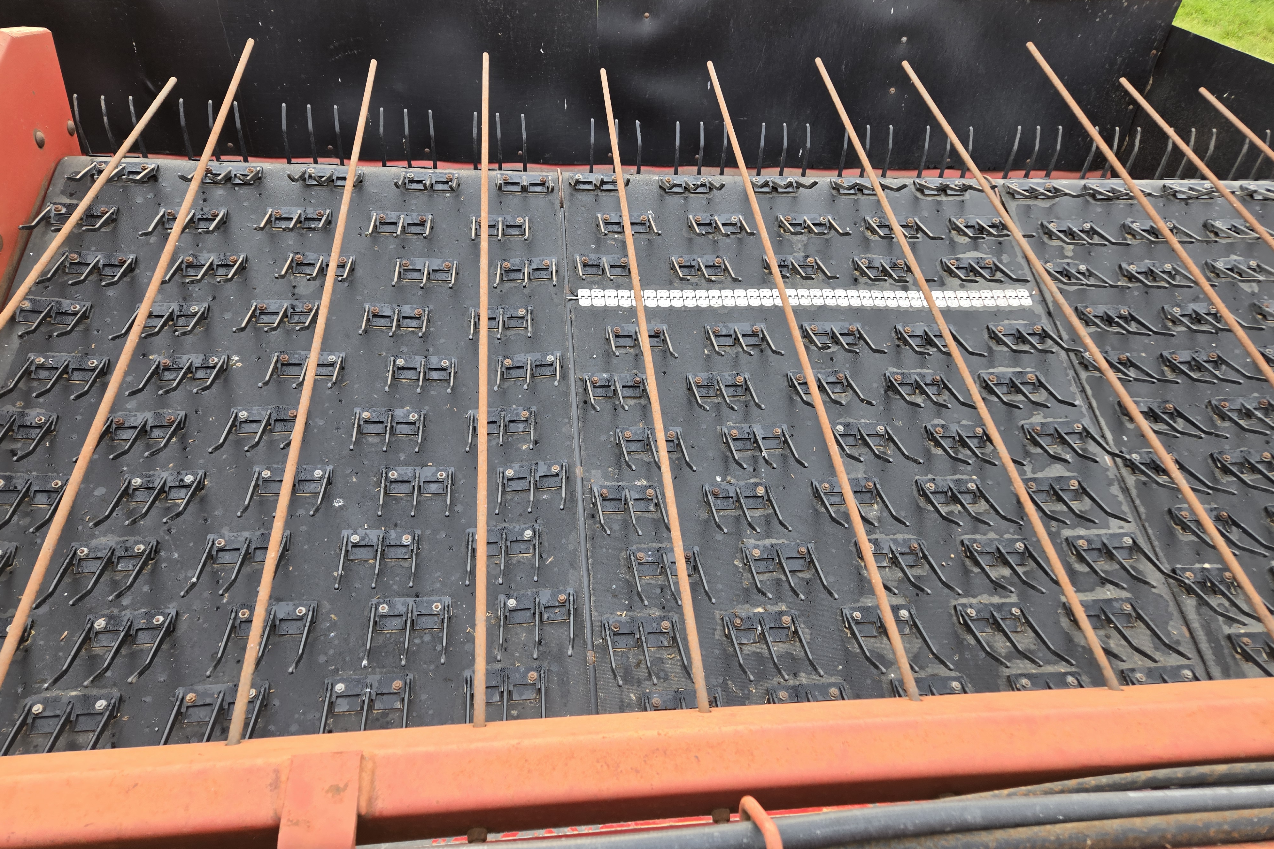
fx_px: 849
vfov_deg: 53.1
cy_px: 404
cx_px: 637
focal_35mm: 24
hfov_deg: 73.7
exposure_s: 1/180
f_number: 1.8
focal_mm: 5.4
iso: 40
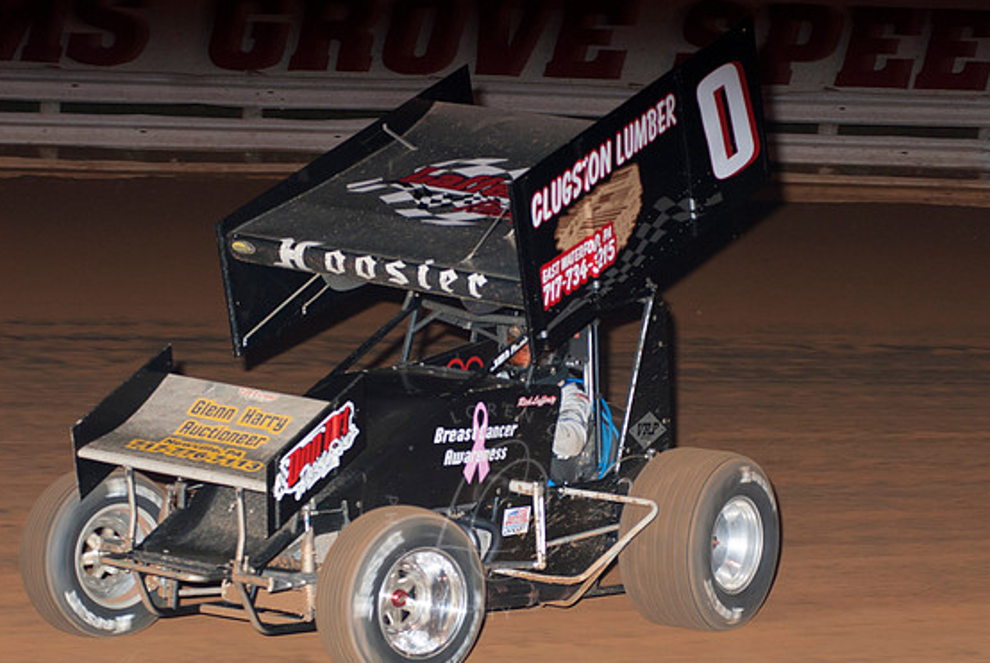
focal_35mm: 135
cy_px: 345
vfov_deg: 10.2
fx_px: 3717
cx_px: 491
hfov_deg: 15.2
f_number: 4
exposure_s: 1/400
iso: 200
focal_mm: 86
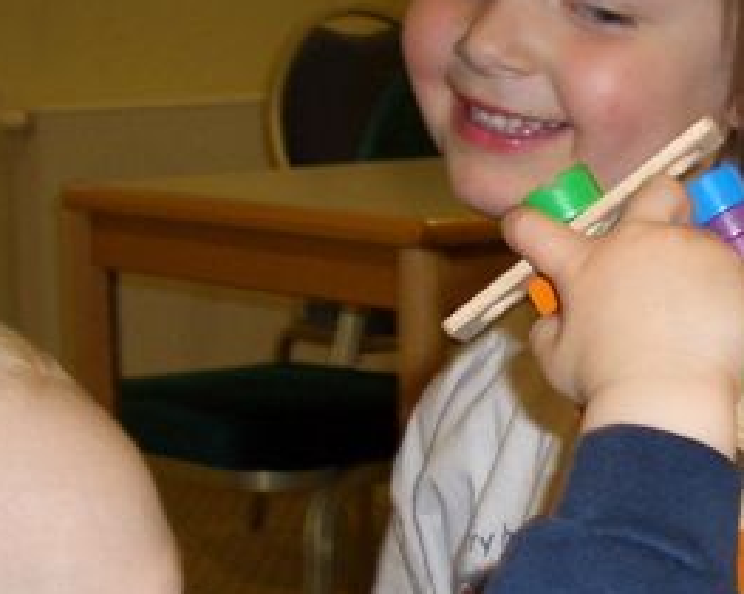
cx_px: 620
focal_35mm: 104
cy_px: 458
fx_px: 2288
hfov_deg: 18.3
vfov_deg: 14.7
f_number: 2.6
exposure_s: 1/60
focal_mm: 5.8
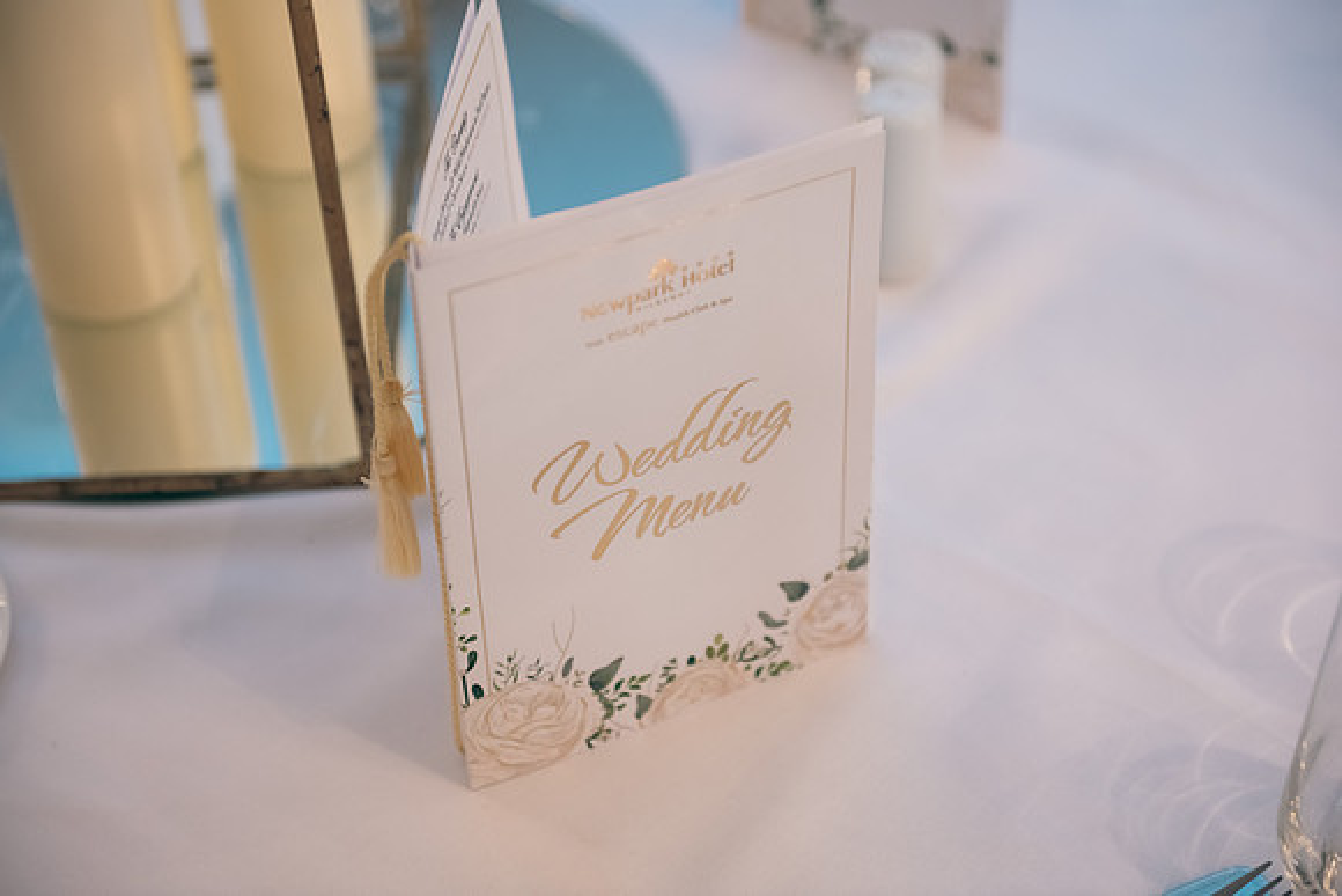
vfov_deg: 19.5
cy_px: 448
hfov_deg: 28.8
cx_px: 671
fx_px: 2610
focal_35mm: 70
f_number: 3.5
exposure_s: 1/160
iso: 800
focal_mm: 70
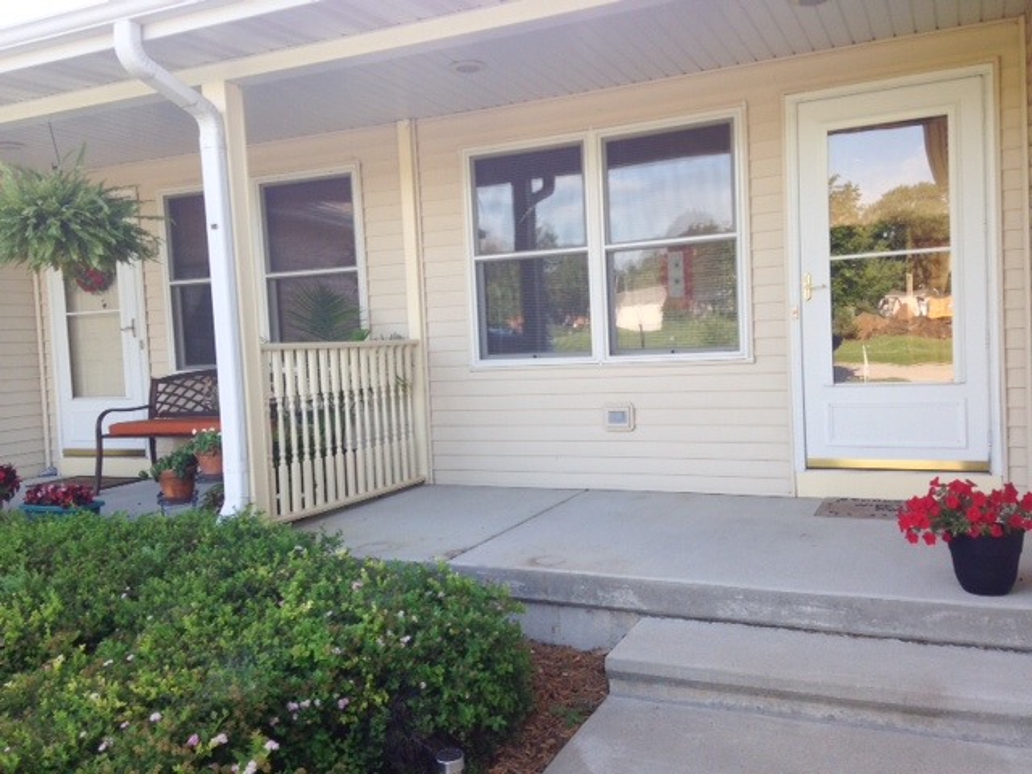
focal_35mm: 33
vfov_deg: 42.9
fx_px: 984
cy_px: 387
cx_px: 516
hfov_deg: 55.4
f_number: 2.4
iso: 50
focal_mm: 4.12
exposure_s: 1/151
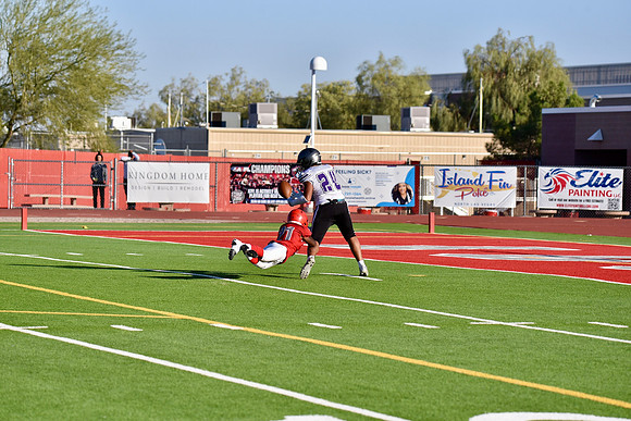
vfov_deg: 8.6
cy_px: 210
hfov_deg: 12.8
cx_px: 316
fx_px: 2805
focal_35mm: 160
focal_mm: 160
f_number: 5.6
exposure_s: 1/4000
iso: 560
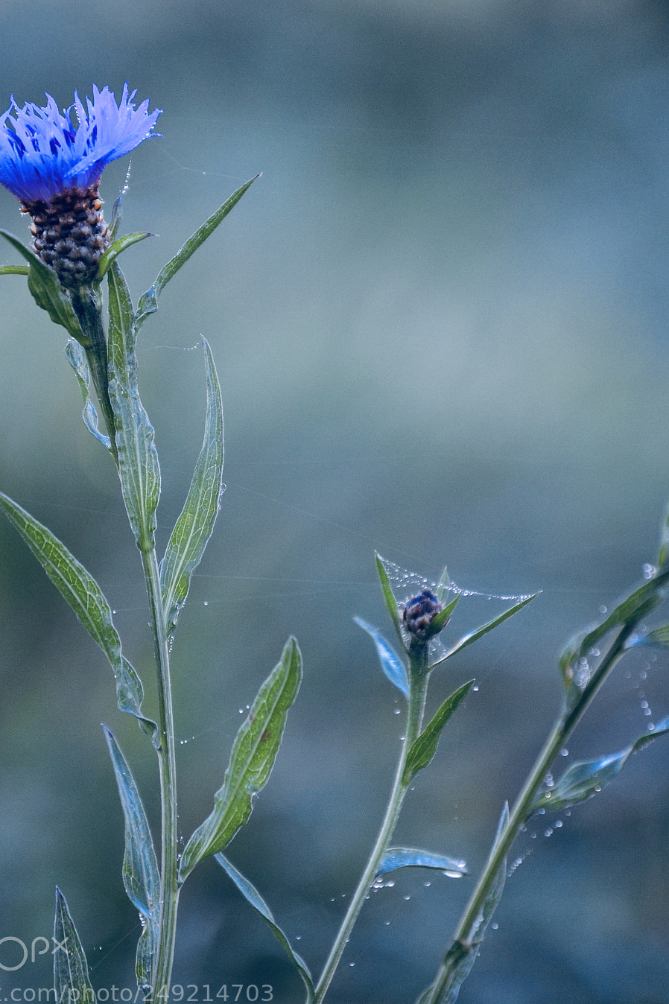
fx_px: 9928
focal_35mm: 356
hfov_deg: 3.9
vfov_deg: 5.8
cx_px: 281
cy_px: 456
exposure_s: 1/500
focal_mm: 200
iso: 800
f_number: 5.6
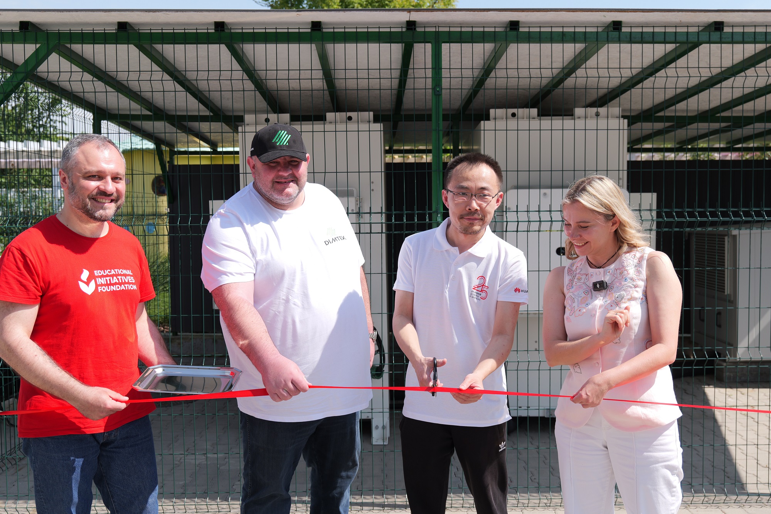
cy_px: 257
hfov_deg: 53.1
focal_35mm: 36
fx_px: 771
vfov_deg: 36.9
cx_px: 386
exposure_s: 1/640
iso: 200
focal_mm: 36
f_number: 5.6
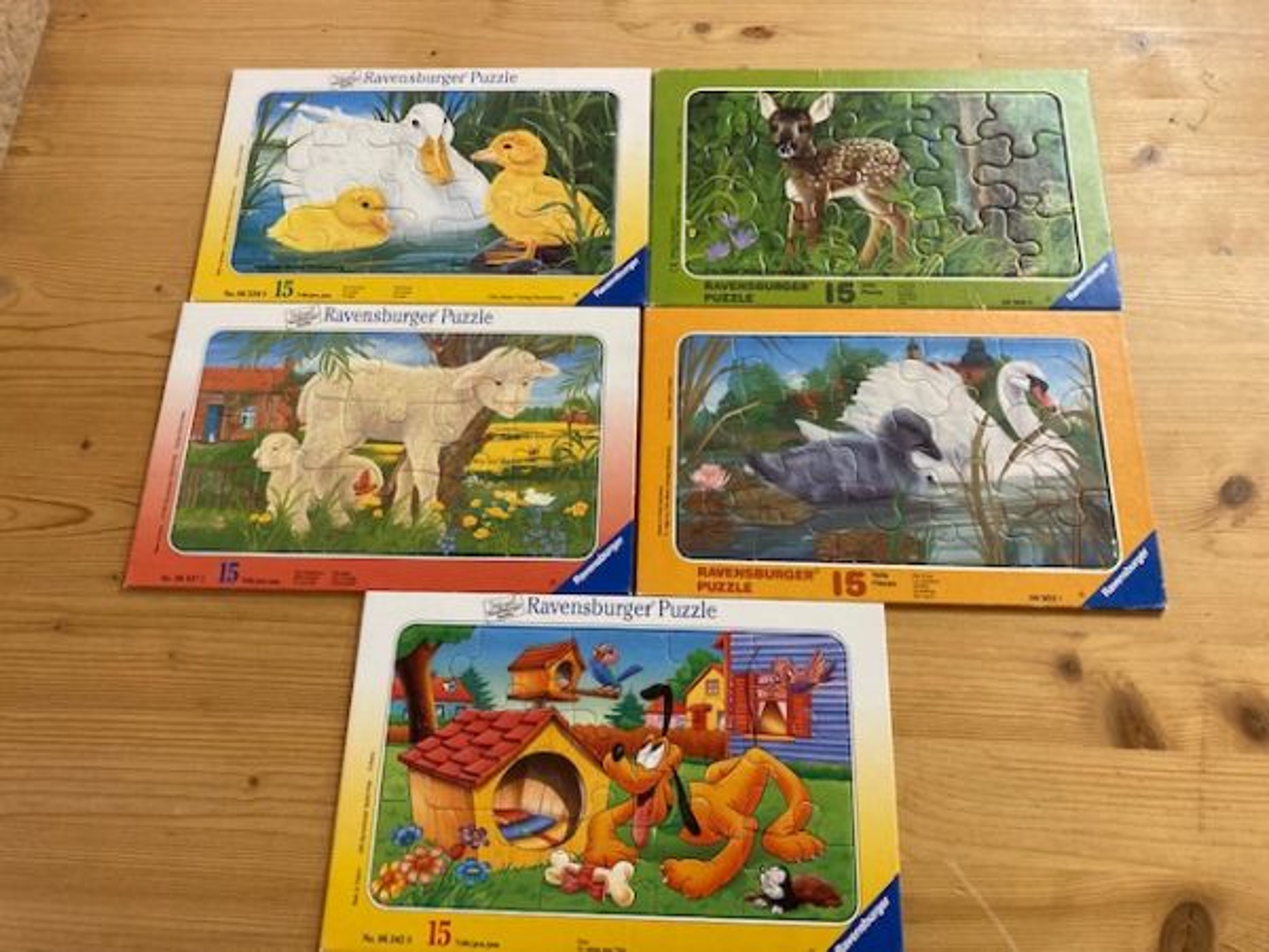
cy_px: 476
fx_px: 1026
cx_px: 634
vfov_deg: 49.7
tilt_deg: -69.4
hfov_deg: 63.4
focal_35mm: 28
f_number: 1.8
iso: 200
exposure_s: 1/60
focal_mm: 3.99
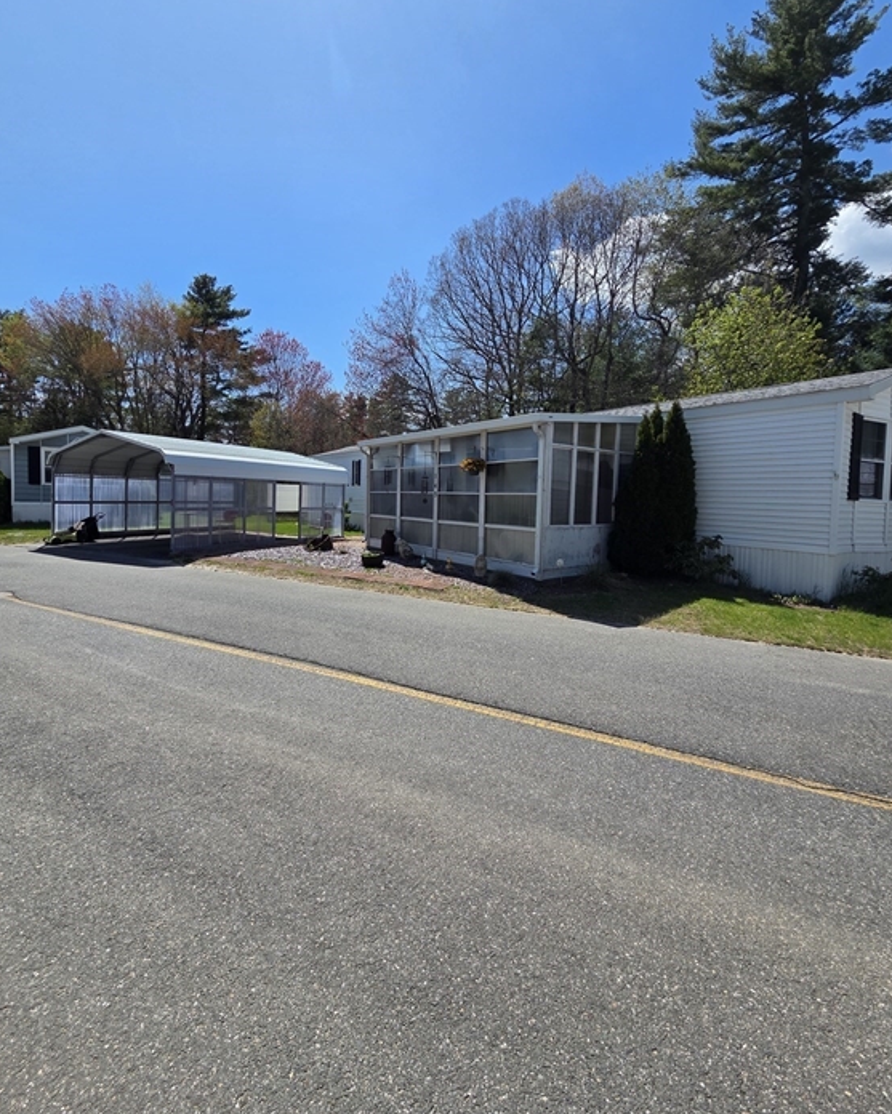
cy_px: 528
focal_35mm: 14
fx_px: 462
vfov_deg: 100.6
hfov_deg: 88.0
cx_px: 444
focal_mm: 2.2
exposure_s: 1/2558
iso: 50
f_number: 2.2
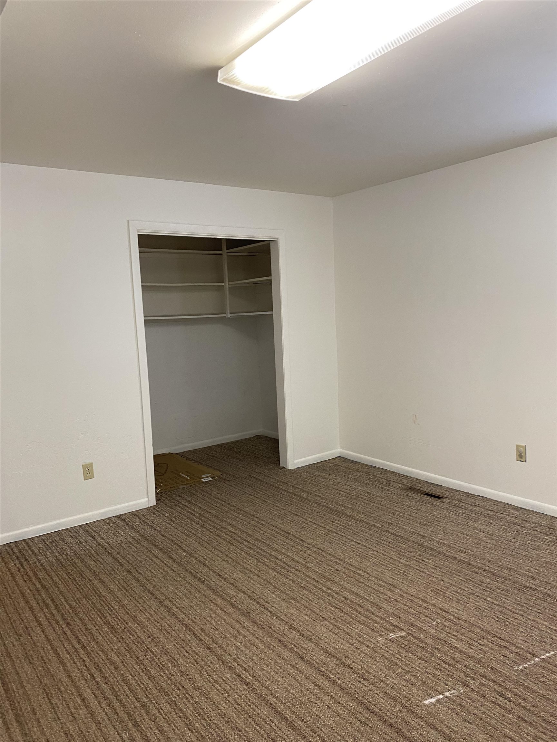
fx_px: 558
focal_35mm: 26
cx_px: 278
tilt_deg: -5.1
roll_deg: +2.2
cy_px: 371
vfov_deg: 67.3
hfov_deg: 53.1
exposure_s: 1/60
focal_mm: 4.25
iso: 200
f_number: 1.8
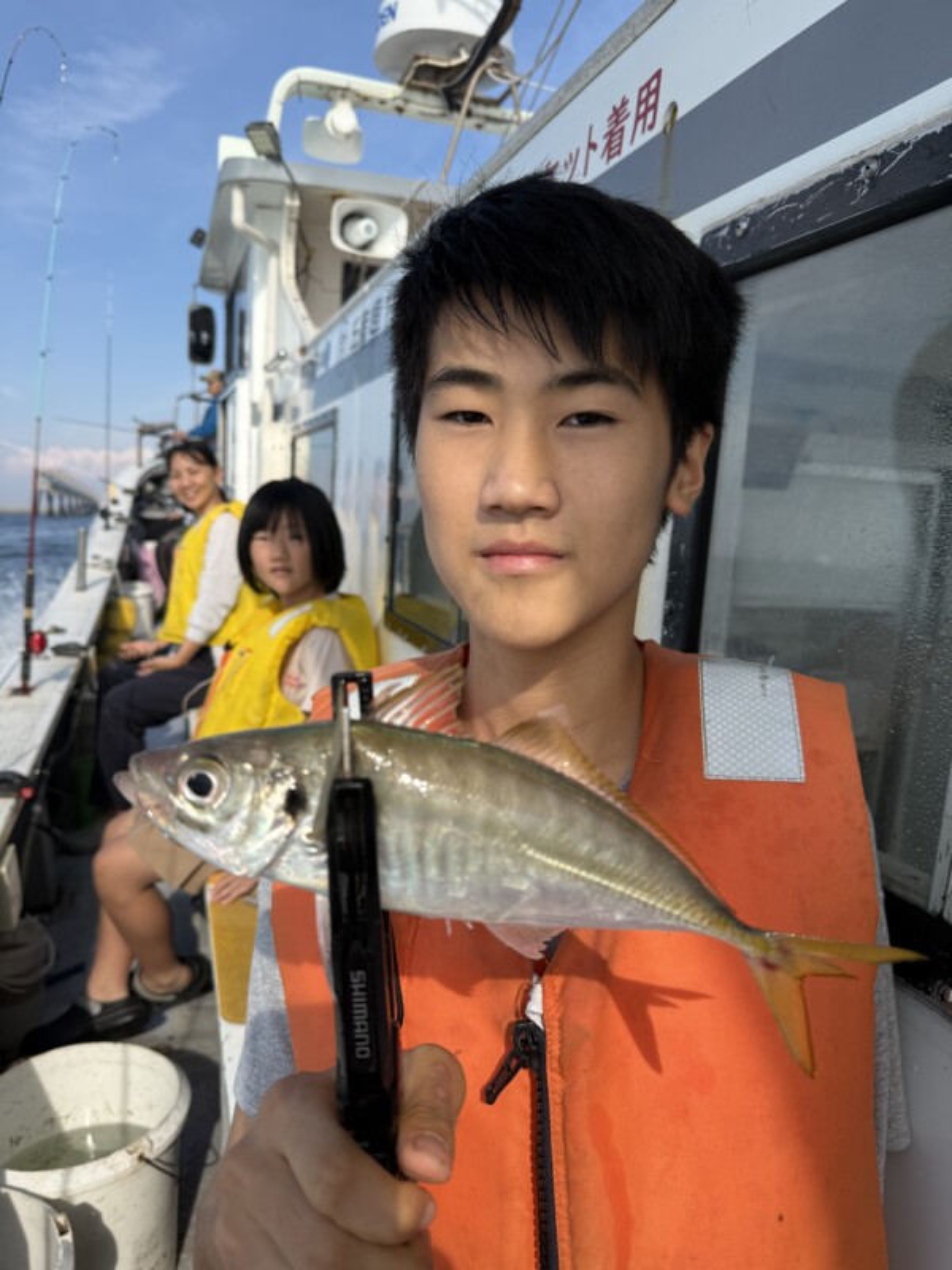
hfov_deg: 56.8
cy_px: 635
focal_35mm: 24
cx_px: 476
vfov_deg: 71.6
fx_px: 880
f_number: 1.78
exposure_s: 1/2611
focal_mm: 6.76
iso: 80
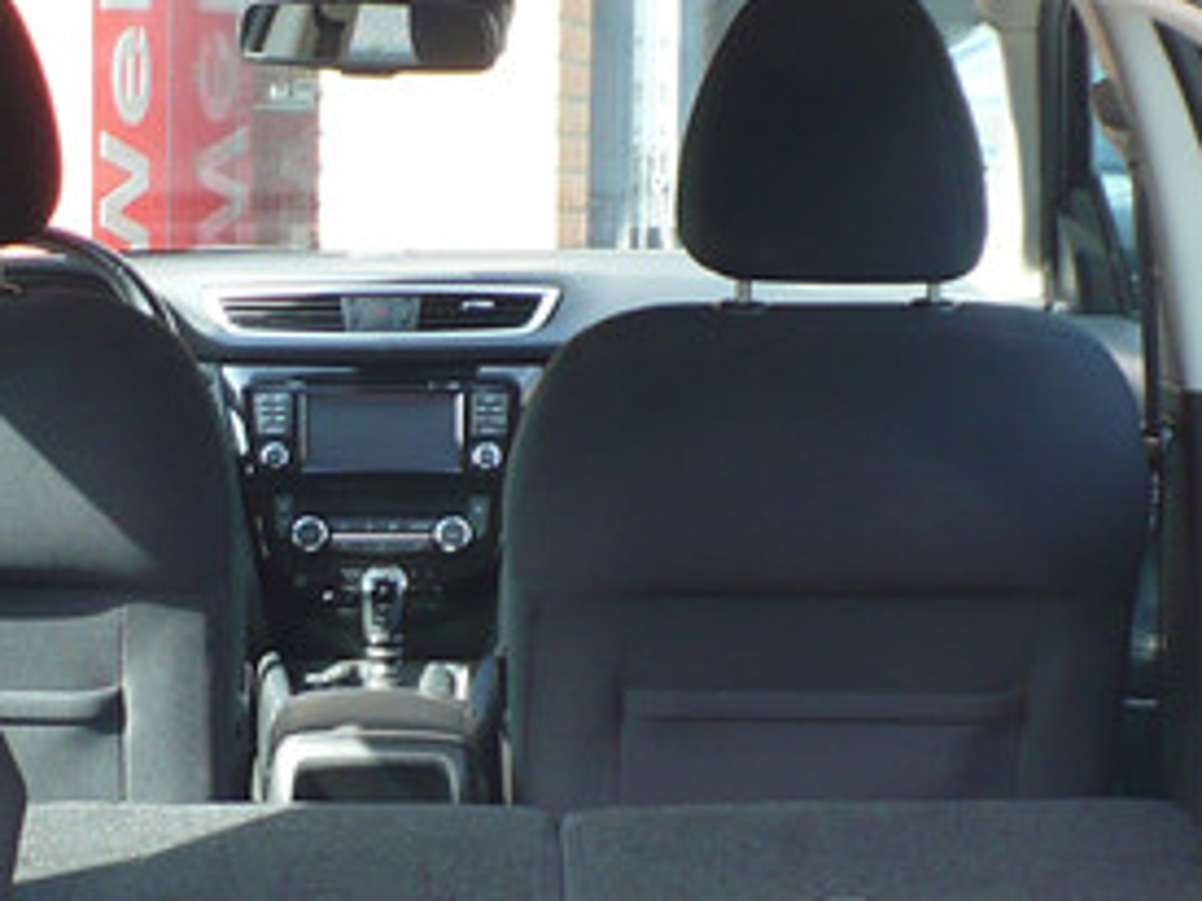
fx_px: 3957
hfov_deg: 17.2
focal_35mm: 114
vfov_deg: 12.9
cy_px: 796
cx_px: 376
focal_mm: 6.1
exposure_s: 1/80
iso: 100
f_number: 2.8
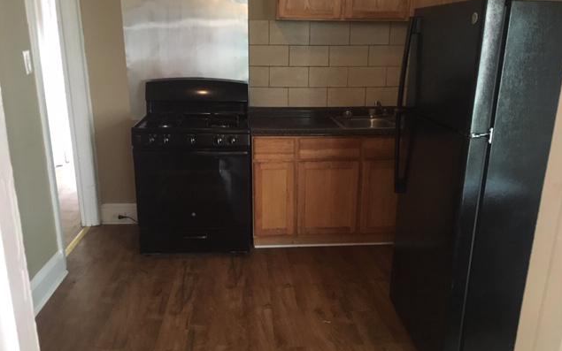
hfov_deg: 61.2
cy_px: 184
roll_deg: -1.4
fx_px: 475
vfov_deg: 40.6
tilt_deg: -15.6
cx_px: 282
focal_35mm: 31
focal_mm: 4.15
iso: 200
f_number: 2.2
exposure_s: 1/15
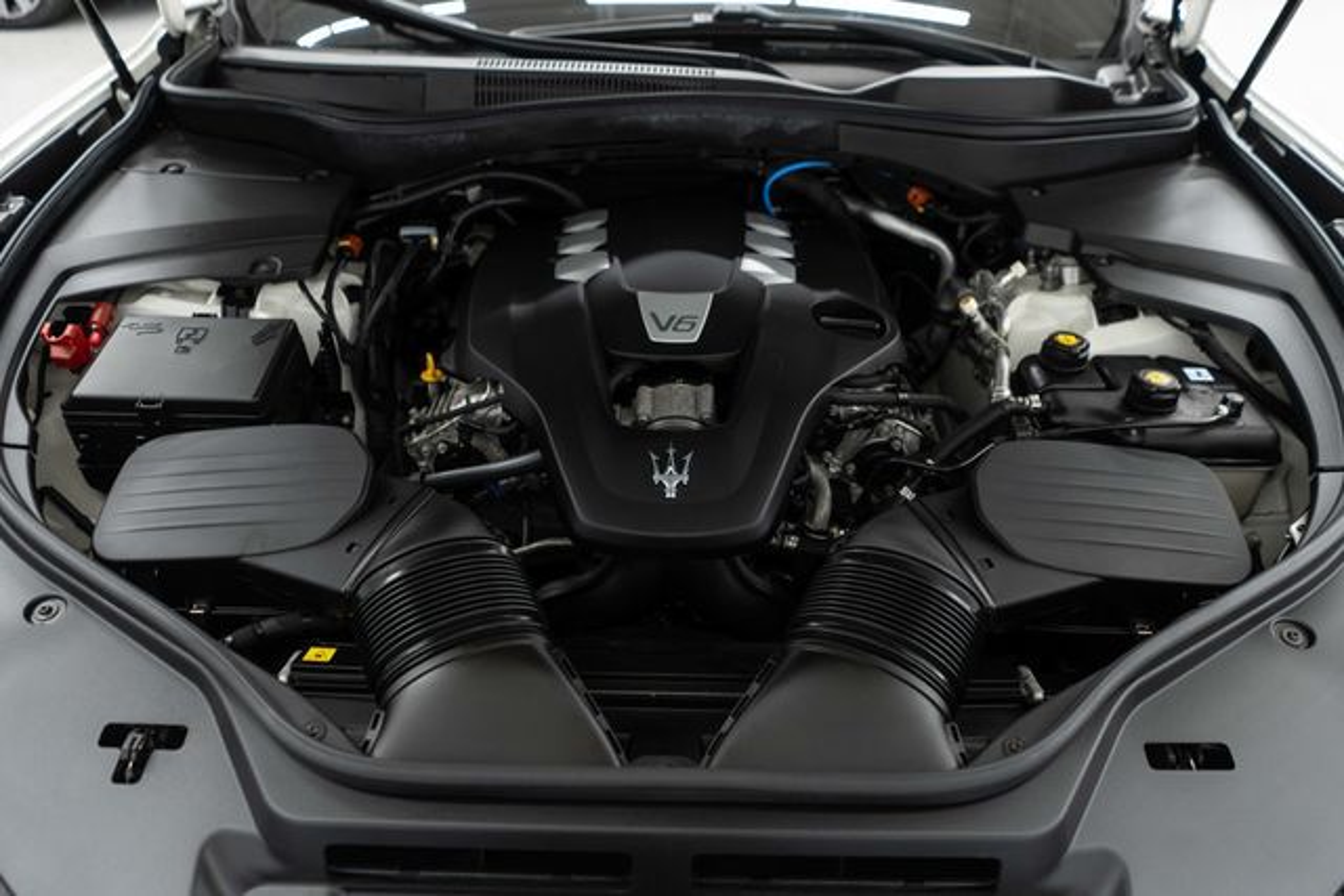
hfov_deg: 65.5
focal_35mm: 28
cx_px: 672
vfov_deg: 46.4
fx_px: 1046
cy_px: 448
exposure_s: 1/50
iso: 640
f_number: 3.2
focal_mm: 28
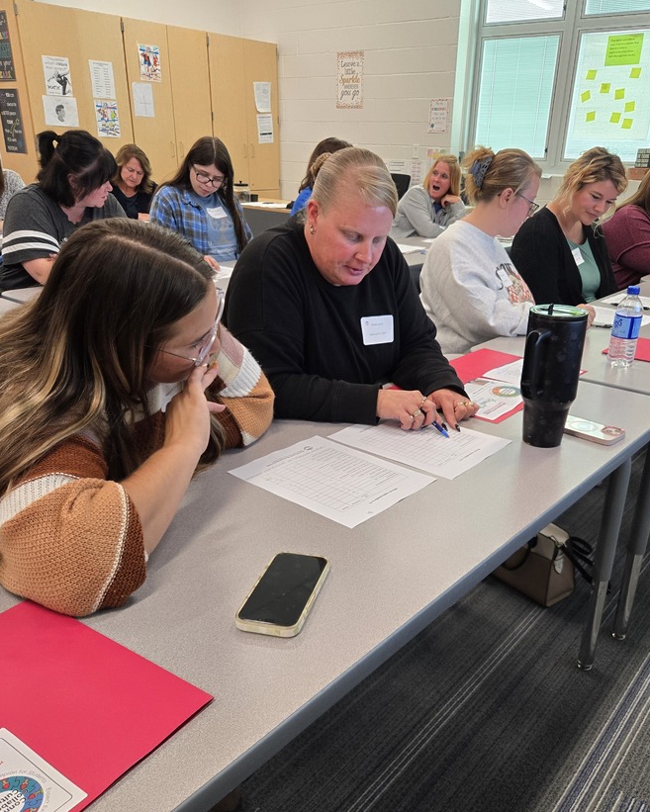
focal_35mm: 28
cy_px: 444
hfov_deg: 51.4
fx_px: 673
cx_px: 365
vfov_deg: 62.1
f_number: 1.8
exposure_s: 1/120
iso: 200
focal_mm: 5.4
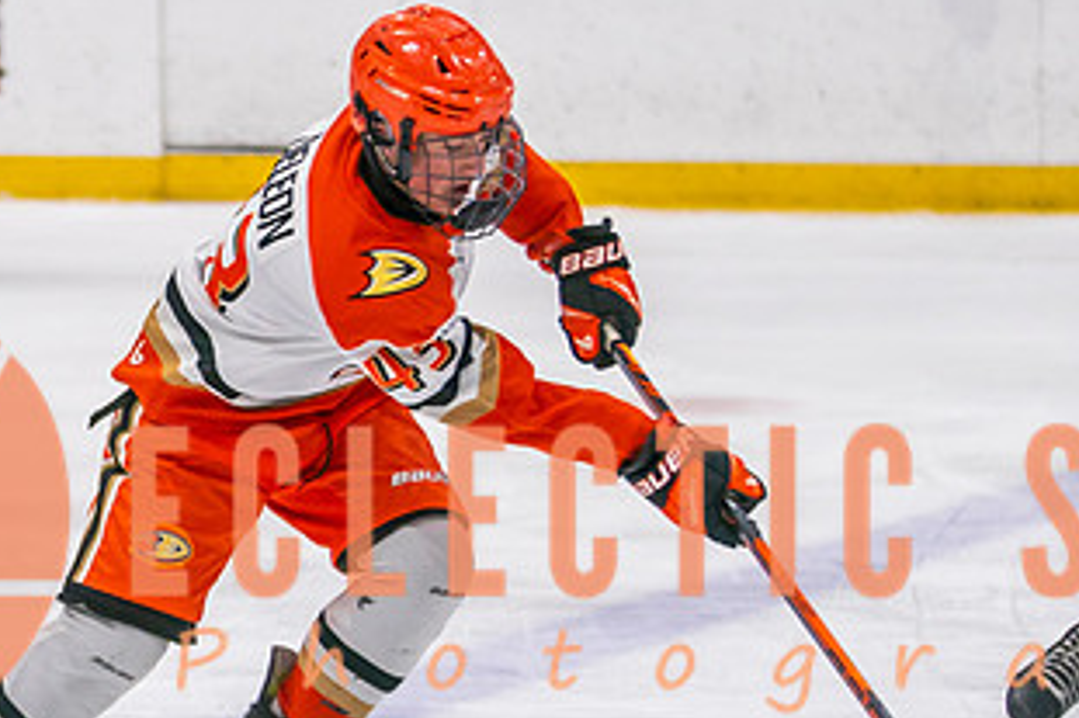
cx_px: 21
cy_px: 468
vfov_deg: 4.5
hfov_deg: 6.7
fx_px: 9166
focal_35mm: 306
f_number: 2.8
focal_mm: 95
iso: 640
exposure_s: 1/640
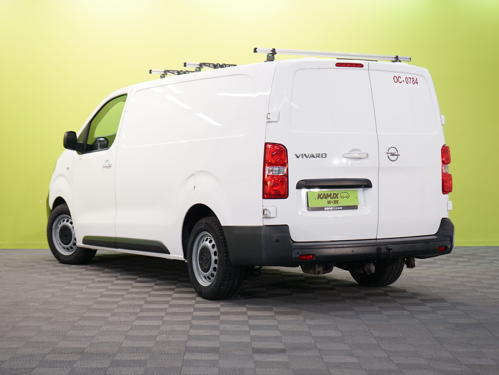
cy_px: 186
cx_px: 245
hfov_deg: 28.6
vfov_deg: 21.6
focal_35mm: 68
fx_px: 980
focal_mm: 62
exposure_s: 1/25
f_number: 6.3
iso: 500
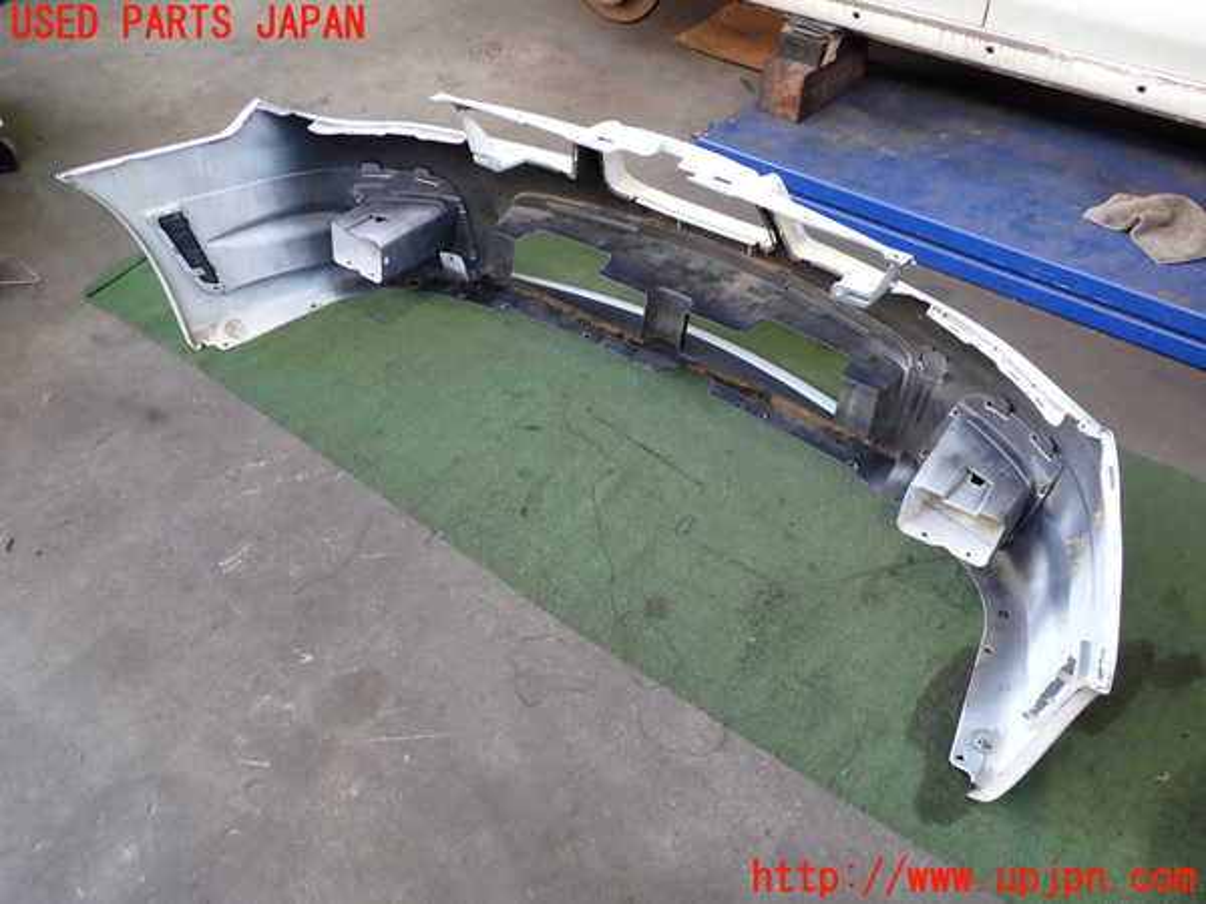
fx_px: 1045
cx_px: 603
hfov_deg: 60.0
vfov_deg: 46.8
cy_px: 452
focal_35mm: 30
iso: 200
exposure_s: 1/60
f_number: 2.3
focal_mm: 5.4
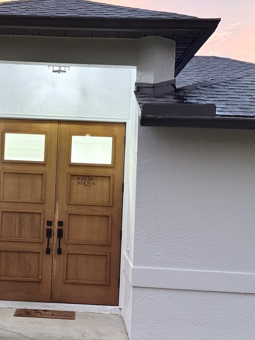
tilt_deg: +2.1
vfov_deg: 29.8
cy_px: 169
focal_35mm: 65
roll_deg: -2.6
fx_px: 638
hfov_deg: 22.3
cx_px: 59
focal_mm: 6.76
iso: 320
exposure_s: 1/40
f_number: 1.78
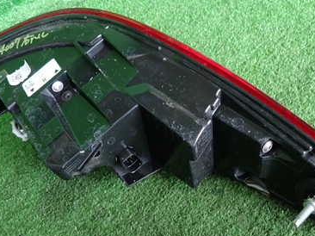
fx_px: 373
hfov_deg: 45.8
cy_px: 139
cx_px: 152
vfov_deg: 35.0
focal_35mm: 41
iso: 200
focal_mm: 4.5
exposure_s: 1/40
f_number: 2
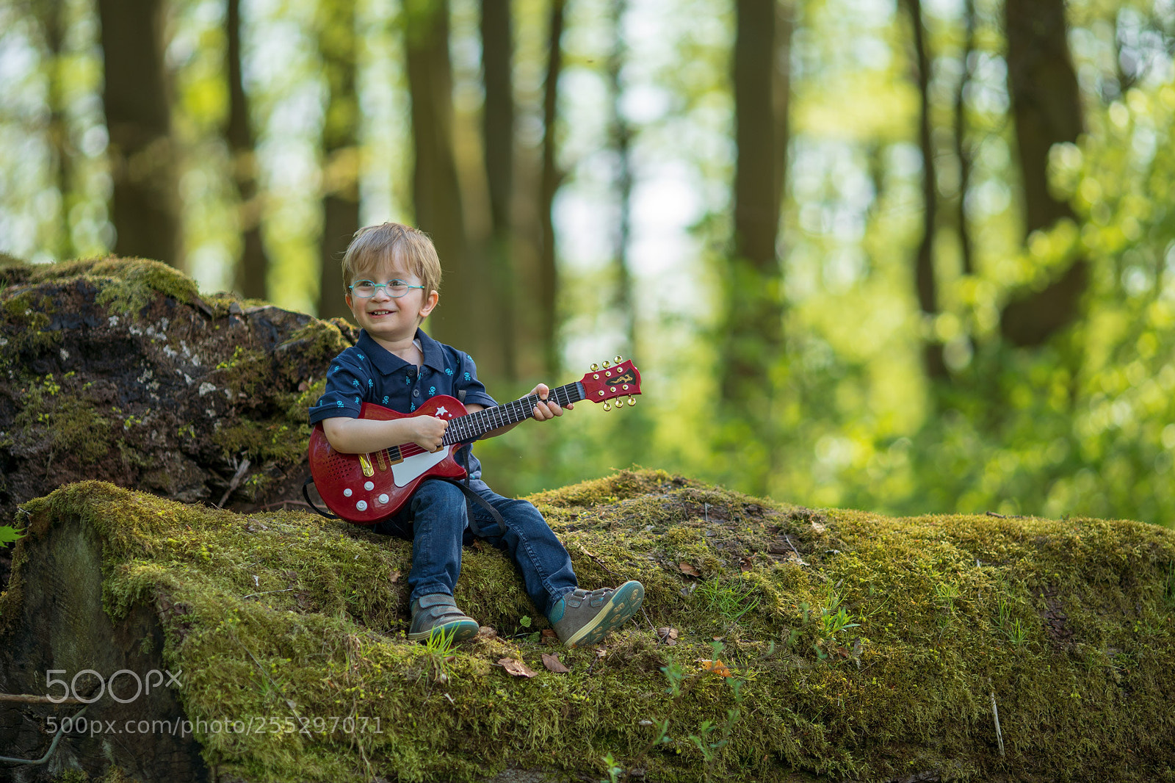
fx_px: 4405
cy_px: 392
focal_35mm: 135
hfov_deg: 15.2
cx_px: 588
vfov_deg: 10.2
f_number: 2
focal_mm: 135
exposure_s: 1/640
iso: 100
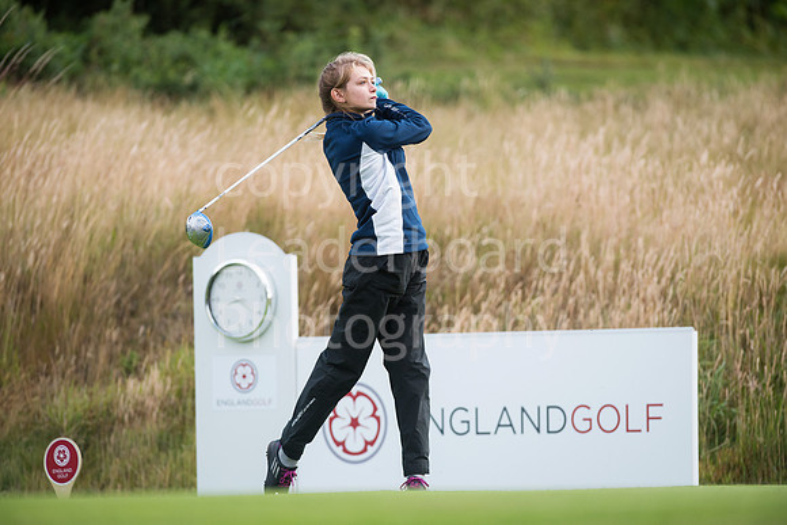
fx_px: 6560
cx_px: 394
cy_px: 262
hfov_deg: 6.9
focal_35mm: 300
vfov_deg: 4.6
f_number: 4.5
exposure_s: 1/2000
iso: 1000
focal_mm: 300
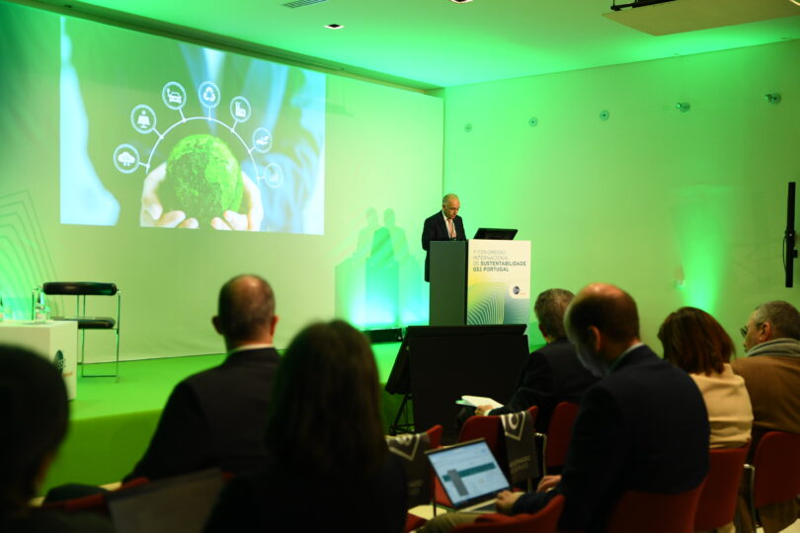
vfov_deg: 29.2
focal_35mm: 46
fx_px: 1022
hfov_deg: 42.7
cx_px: 400
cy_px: 266
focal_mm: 46
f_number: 2.8
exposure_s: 1/200
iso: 1600
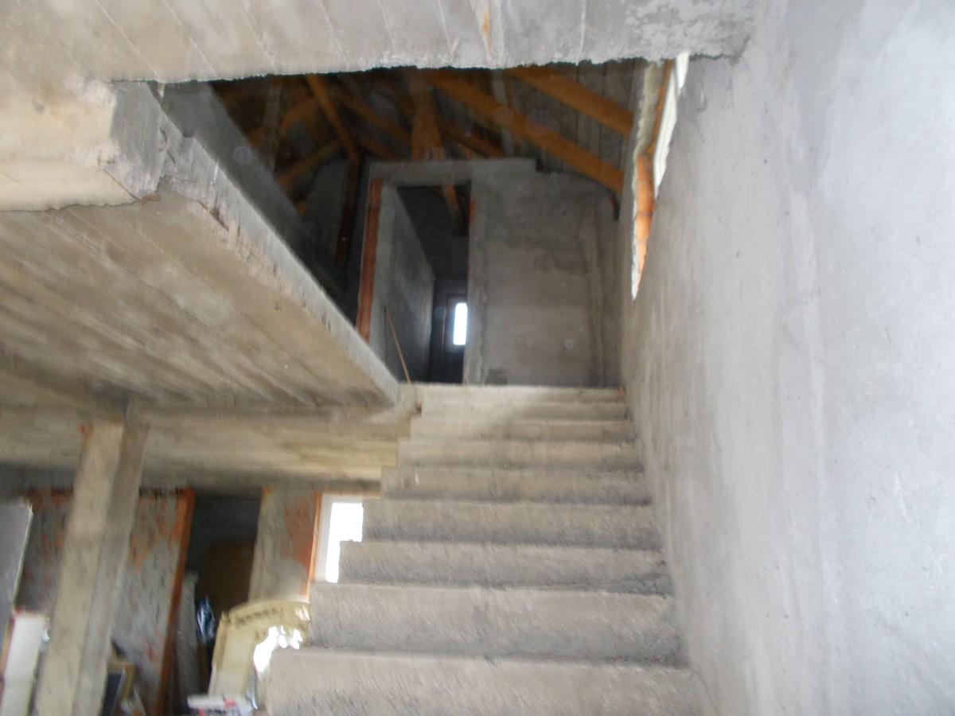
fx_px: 717
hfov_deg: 67.3
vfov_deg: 53.1
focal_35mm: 26
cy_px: 358
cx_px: 478
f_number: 3.2
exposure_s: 1/25
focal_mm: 4.6
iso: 200
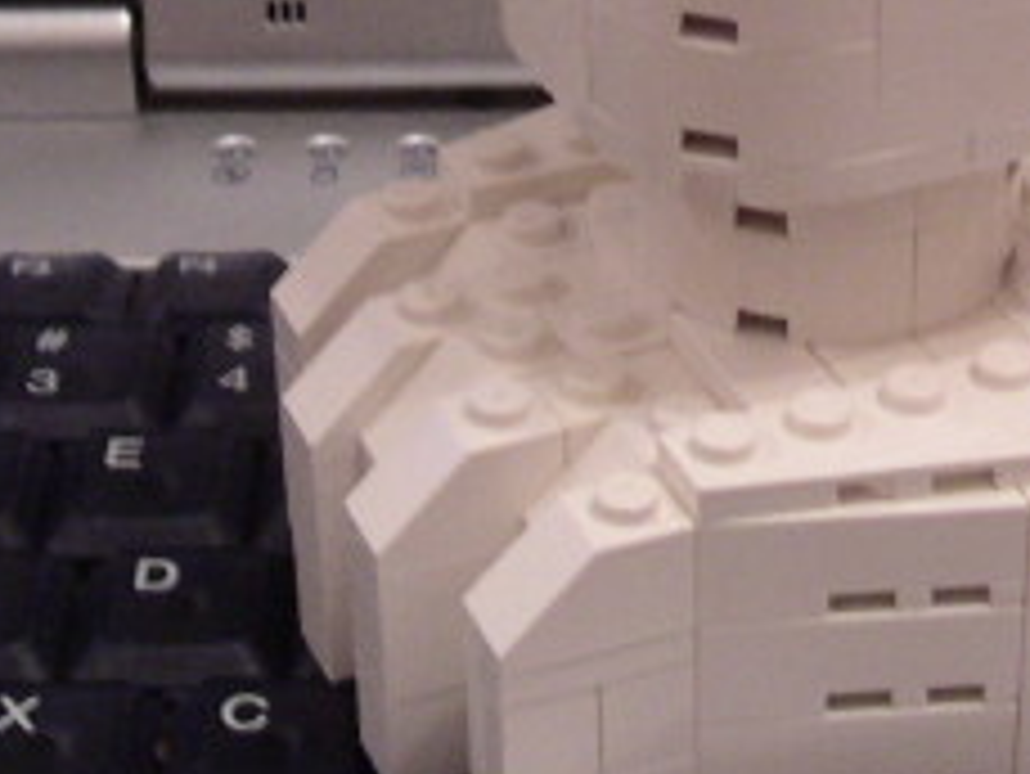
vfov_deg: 13.6
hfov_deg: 18.3
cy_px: -112
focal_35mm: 106
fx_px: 3156
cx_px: 882
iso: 100
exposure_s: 1/4
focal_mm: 6
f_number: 2.8
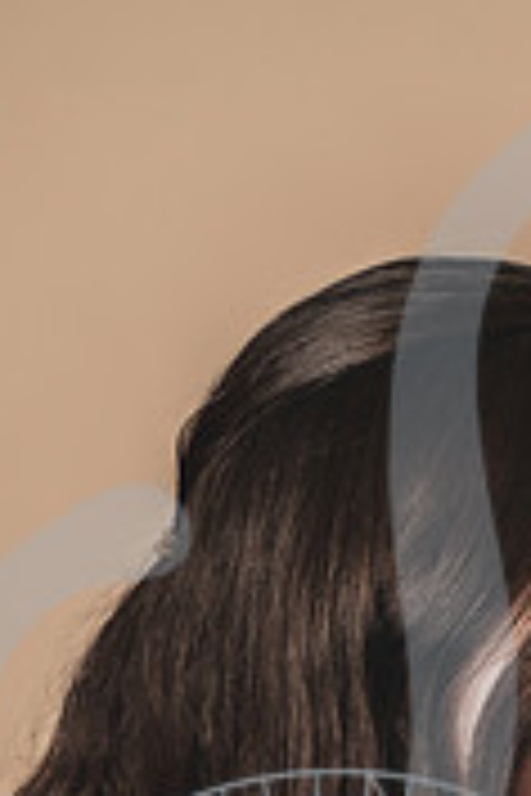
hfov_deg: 10.7
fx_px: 2810
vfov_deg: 15.7
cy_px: 845
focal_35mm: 127
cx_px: 540
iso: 200
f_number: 2.8
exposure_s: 1/125
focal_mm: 50
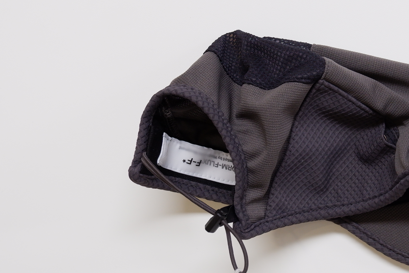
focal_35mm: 76
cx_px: 319
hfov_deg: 26.2
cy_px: 133
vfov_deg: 17.9
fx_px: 863
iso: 500
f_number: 4.4
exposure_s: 1/34
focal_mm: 24.2
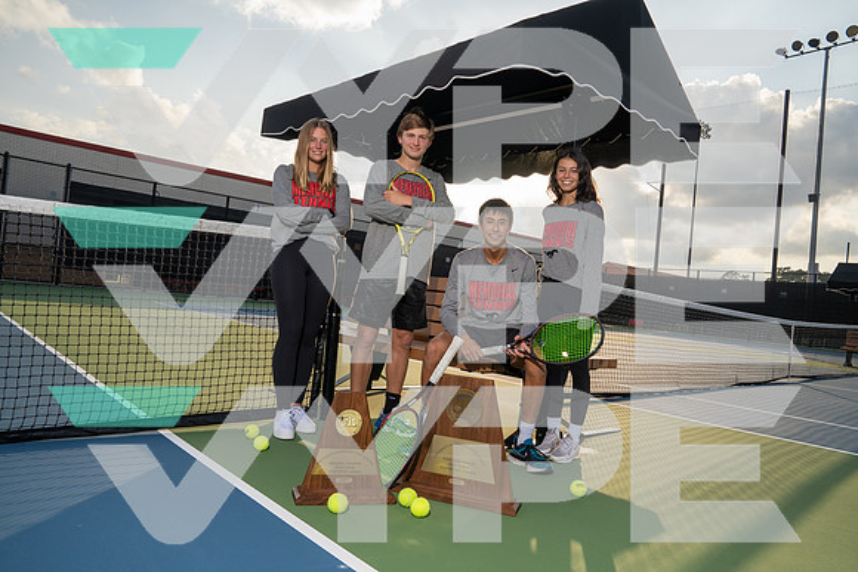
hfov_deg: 71.5
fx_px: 596
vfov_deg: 51.3
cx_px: 429
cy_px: 286
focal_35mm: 25
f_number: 8
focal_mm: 25
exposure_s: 1/250
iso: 125
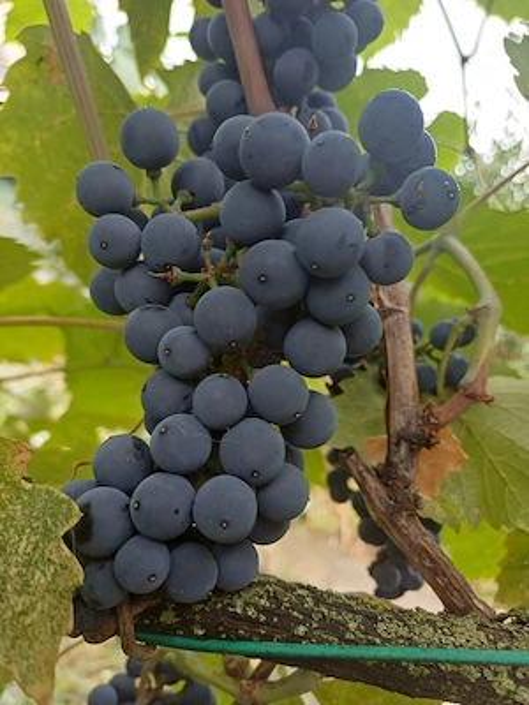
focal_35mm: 25
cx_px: 264
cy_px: 352
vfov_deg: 69.4
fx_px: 509
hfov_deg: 54.9
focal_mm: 4.65
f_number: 1.8
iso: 100
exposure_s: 1/50
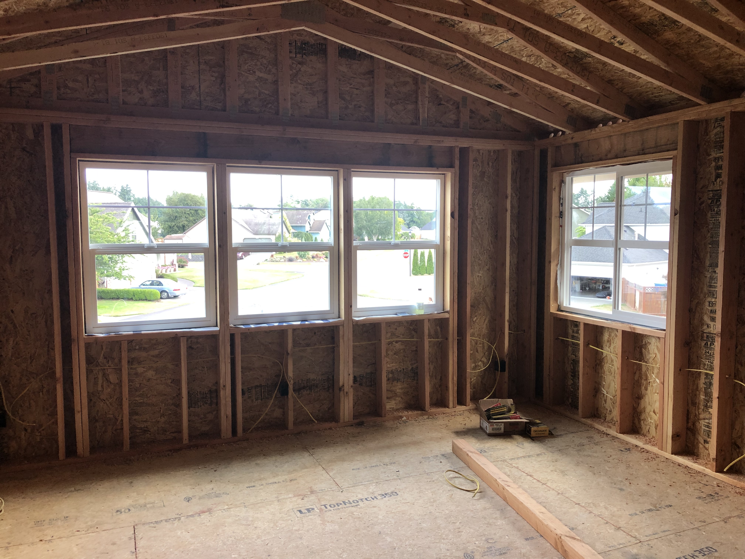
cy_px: 280
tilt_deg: -3.9
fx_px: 603
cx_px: 372
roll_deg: +0.9
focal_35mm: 28
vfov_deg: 49.7
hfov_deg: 63.4
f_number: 1.8
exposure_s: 1/30
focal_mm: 4
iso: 25
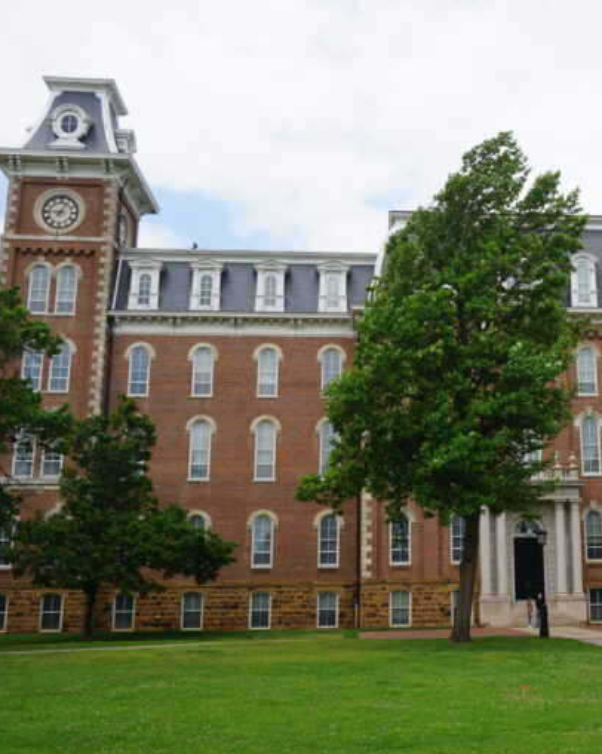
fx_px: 996
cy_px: 378
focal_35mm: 45
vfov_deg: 41.4
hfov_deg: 32.7
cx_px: 483
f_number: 11
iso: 100
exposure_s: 1/125
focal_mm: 21
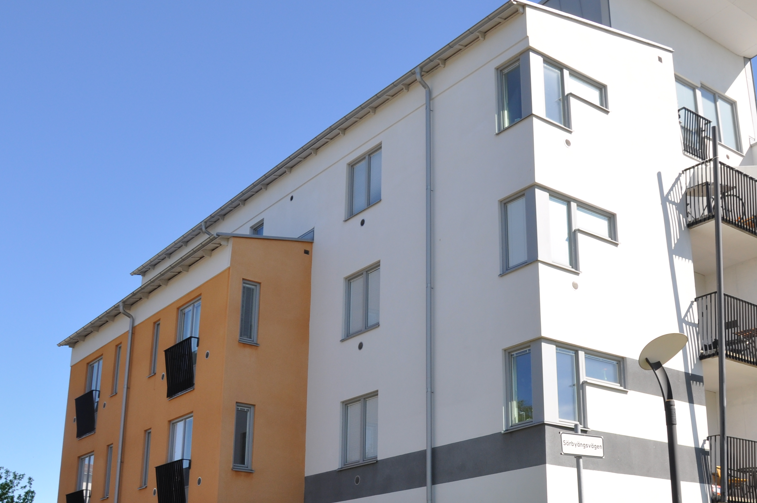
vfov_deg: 30.3
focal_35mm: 44
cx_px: 442
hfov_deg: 44.4
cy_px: 324
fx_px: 924
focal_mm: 18
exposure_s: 1/160
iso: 200
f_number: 13
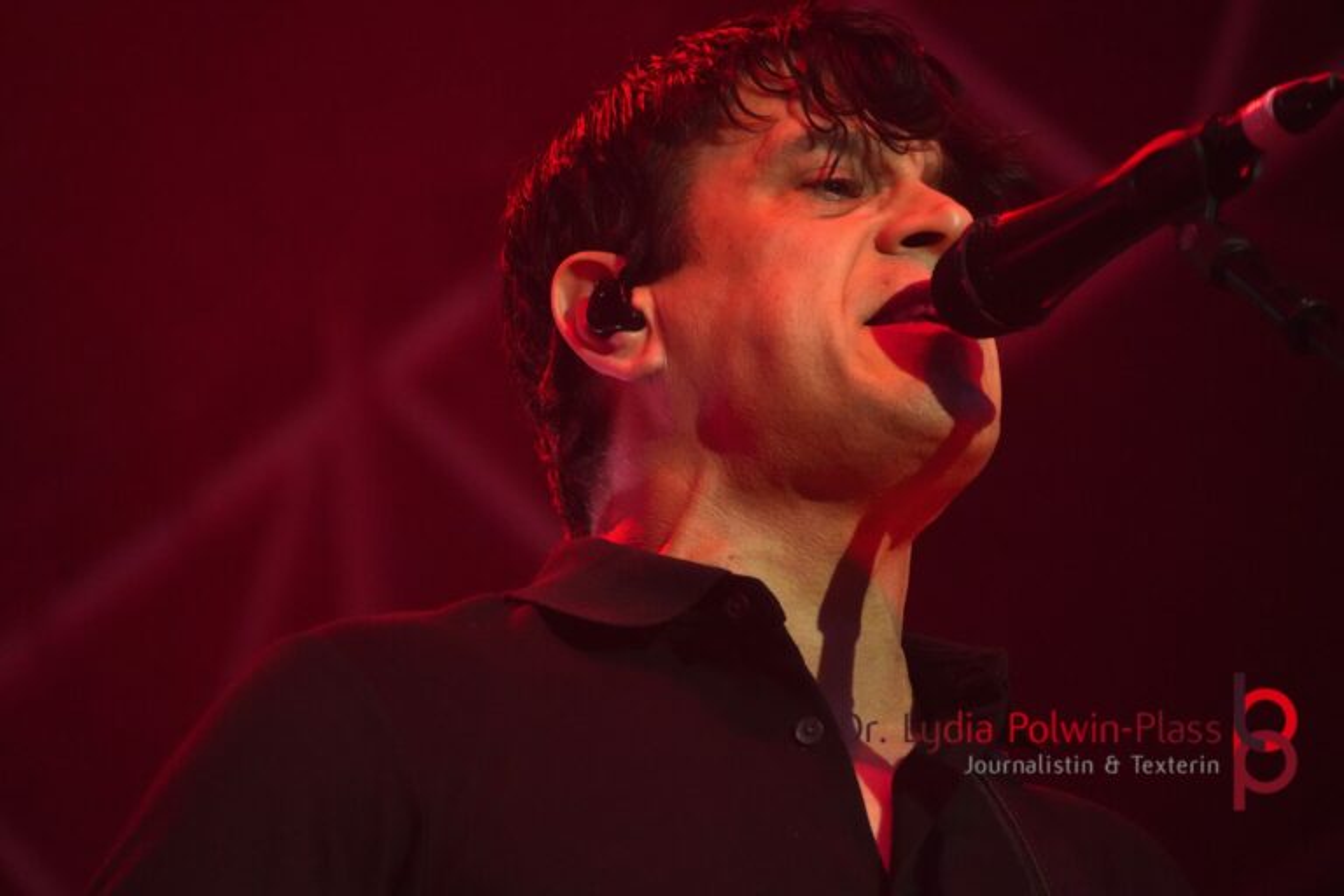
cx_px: 672
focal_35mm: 274
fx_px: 10247
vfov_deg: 5.0
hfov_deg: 7.5
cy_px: 448
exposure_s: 1/320
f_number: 6.3
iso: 5000
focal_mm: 183
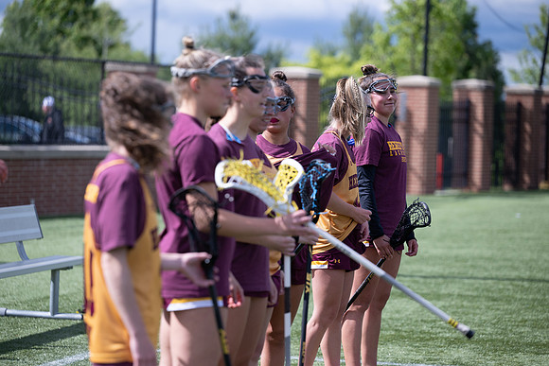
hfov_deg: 13.7
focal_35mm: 150
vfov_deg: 9.2
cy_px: 183
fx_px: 2288
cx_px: 274
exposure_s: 1/2000
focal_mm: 150
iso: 250
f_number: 3.5
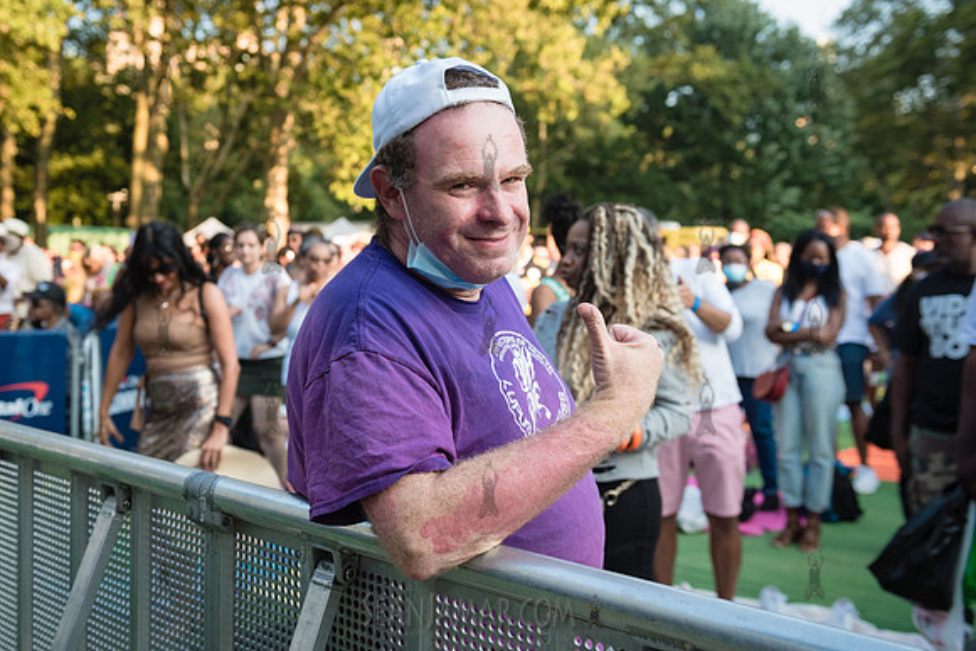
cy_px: 308
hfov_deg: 46.5
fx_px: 1134
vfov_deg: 32.0
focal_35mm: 42
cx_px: 426
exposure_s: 1/500
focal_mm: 35
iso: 500
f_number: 4
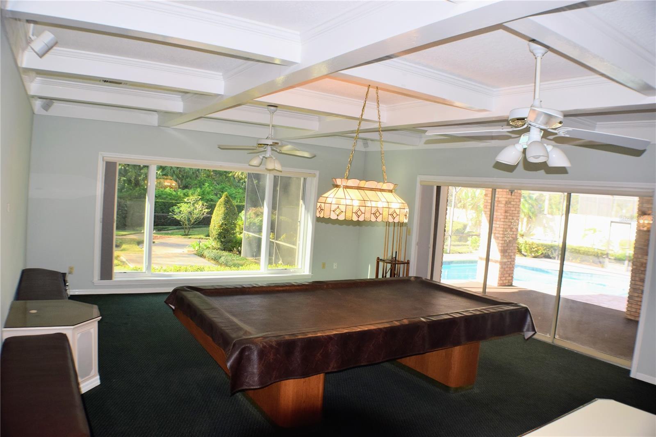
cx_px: 328
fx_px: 601
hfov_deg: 57.2
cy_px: 218
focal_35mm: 33
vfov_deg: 40.0
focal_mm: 22
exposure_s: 1/125
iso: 360
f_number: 5.6
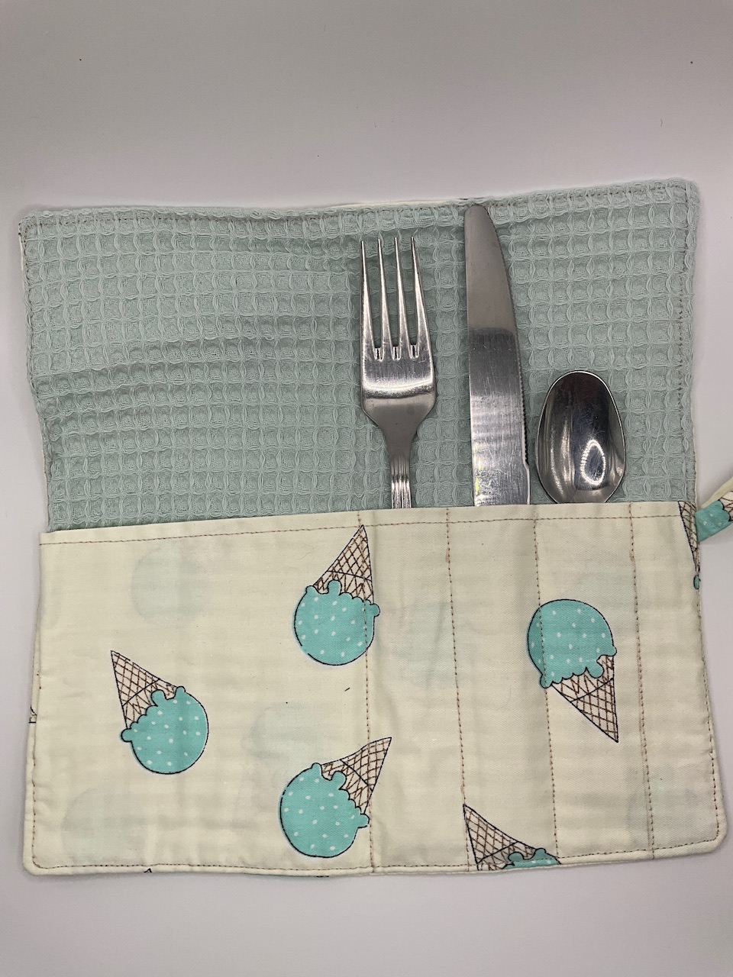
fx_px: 819
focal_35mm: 29
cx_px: 366
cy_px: 488
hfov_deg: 48.2
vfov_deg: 61.7
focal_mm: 3
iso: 25
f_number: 1.8
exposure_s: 1/386
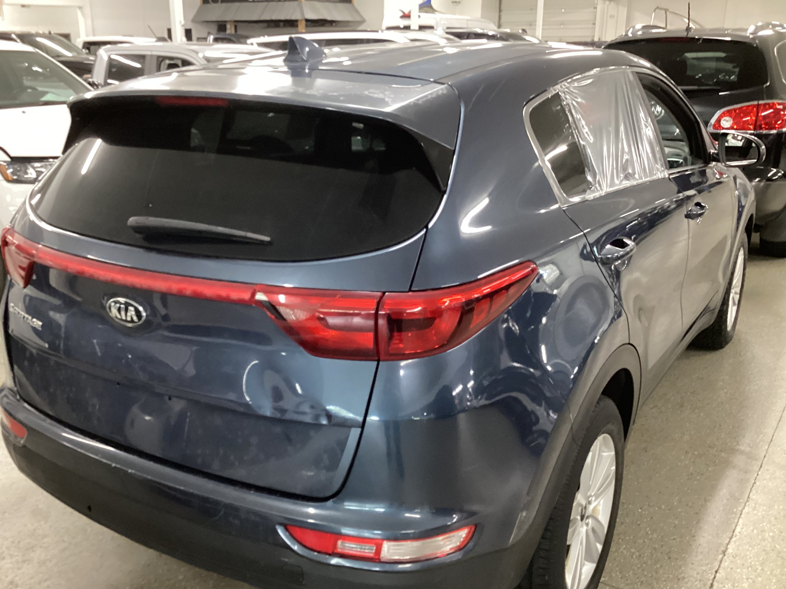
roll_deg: -0.4
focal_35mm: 34
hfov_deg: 53.9
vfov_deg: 41.8
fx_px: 772
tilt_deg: -19.0
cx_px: 355
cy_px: 315
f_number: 2.4
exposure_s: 1/30
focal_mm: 3.3
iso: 320
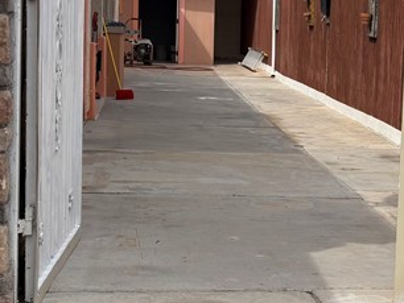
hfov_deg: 21.3
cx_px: 453
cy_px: 107
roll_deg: -2.1
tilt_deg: -4.8
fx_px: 1016
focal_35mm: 87
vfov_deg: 17.0
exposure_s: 1/5814
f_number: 1.6
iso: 50
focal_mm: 5.96
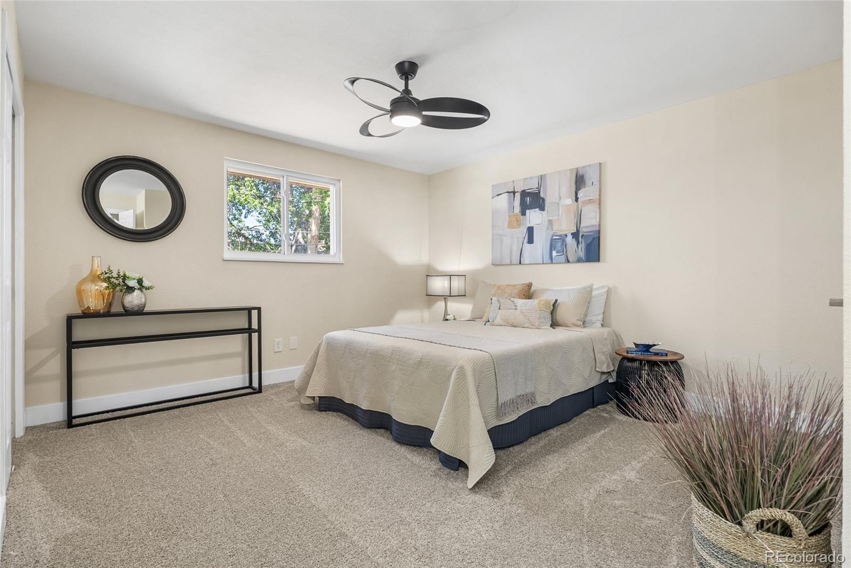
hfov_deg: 93.3
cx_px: 426
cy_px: 284
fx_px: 402
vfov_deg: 70.5
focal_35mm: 17
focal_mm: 17
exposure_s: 1/100
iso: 200
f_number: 8
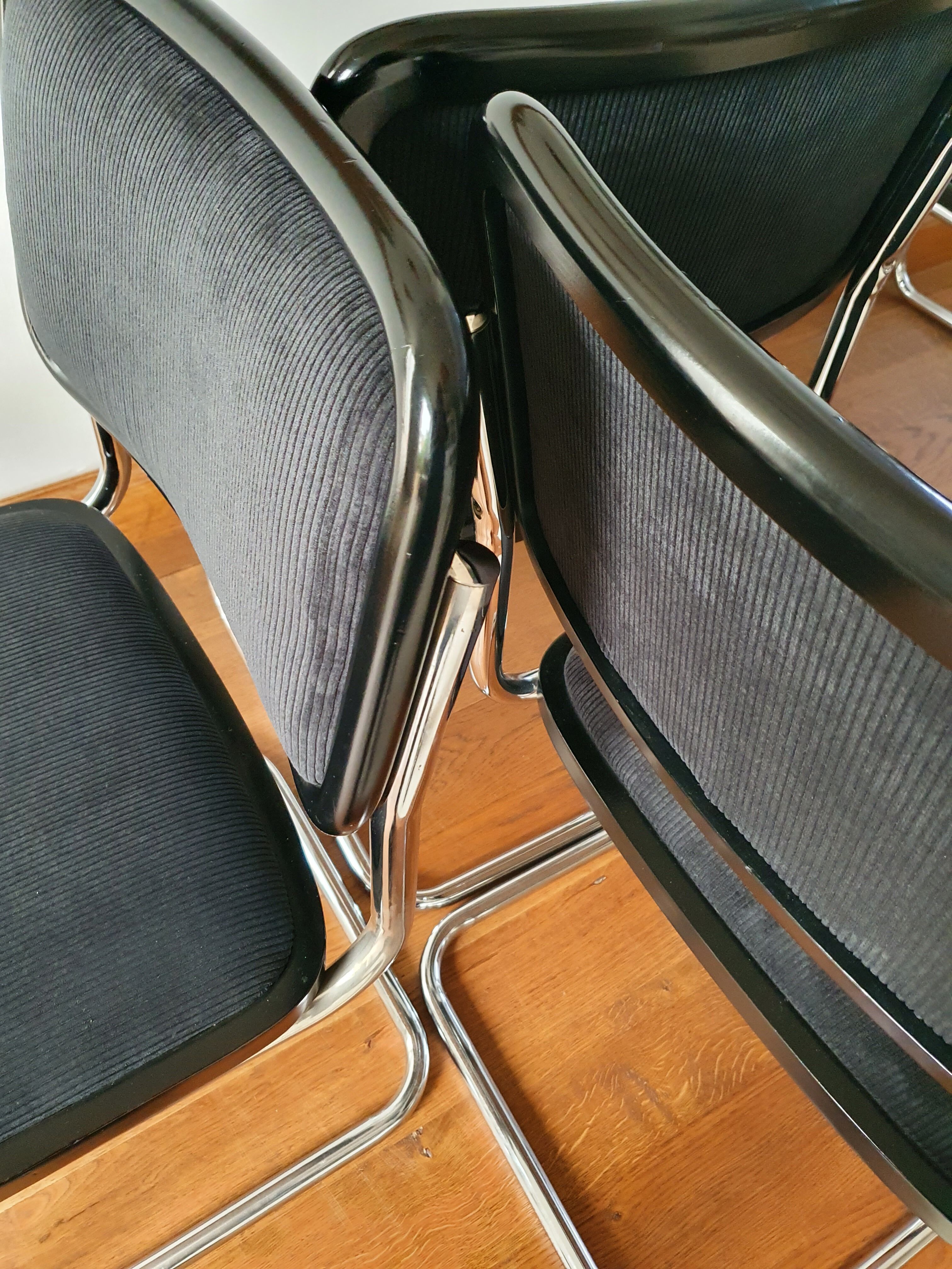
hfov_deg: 53.1
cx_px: 476
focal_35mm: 26
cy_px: 634
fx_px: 953
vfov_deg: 67.3
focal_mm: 4.32
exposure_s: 1/50
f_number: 1.5
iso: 500
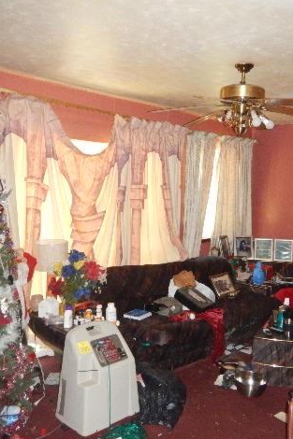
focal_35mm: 34
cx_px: 183
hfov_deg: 38.6
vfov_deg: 55.8
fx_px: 415
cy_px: 220
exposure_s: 1/30
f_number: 2.8
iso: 560
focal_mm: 4.3
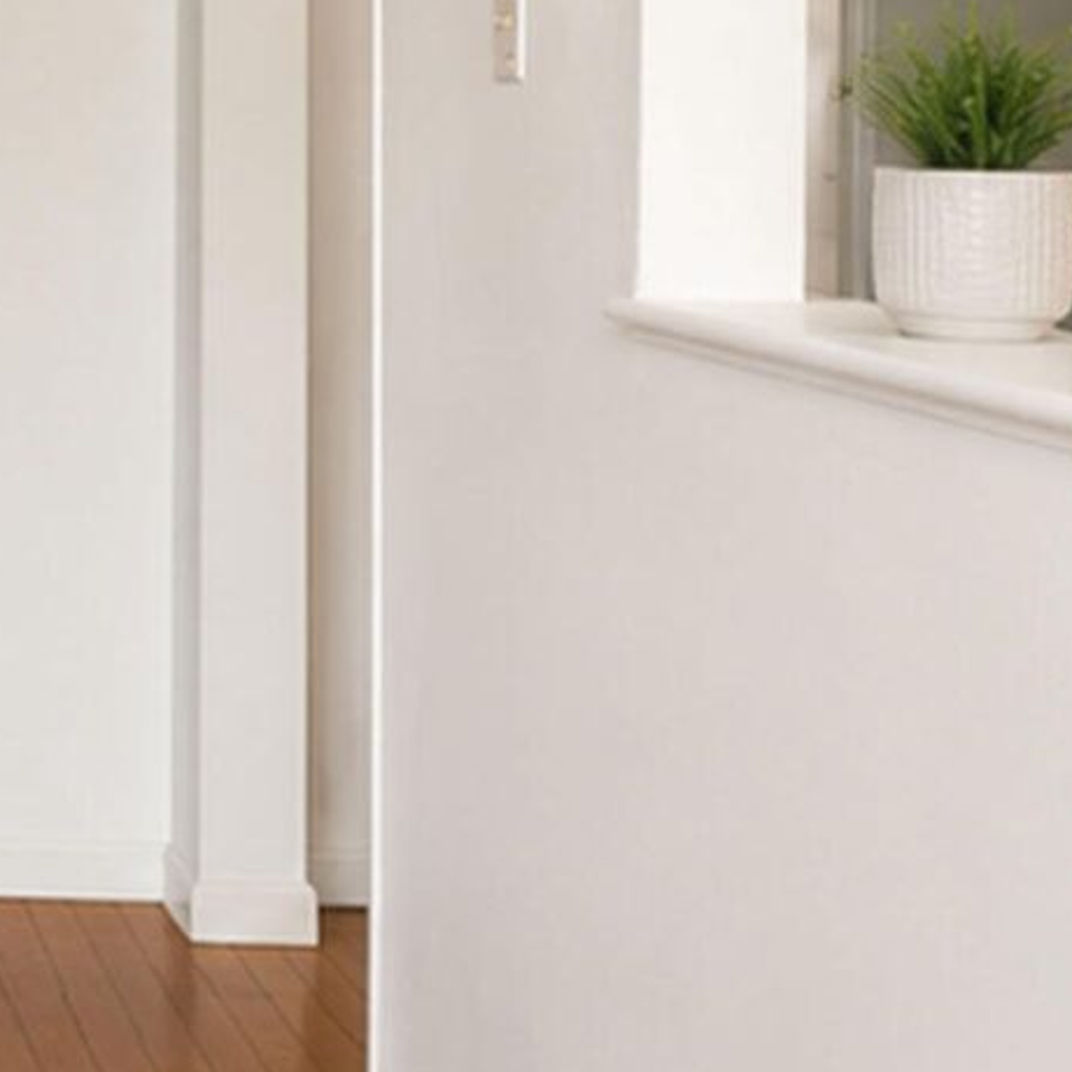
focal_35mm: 71
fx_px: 2488
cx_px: -1172
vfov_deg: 23.6
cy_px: 87
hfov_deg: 16.8
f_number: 7.1
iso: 2000
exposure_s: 1/60
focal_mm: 10
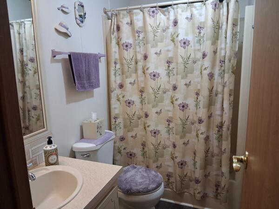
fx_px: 210
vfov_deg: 53.1
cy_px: 104
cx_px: 140
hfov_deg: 67.3
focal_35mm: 26
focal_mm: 3.98
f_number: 1.8
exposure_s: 1/60
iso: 400
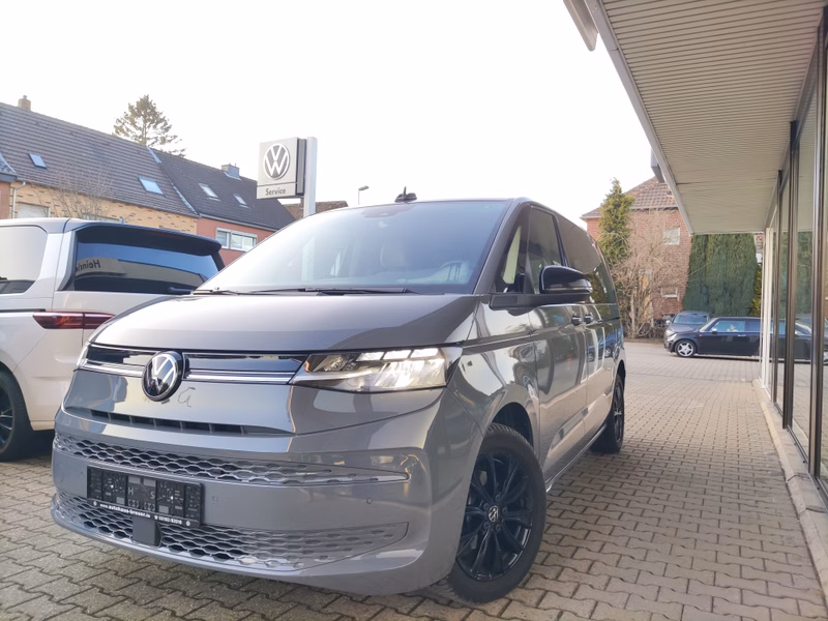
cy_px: 310
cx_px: 414
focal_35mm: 25
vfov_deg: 54.9
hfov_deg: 69.4
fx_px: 598
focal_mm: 4.71
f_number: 1.79
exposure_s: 1/100
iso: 50
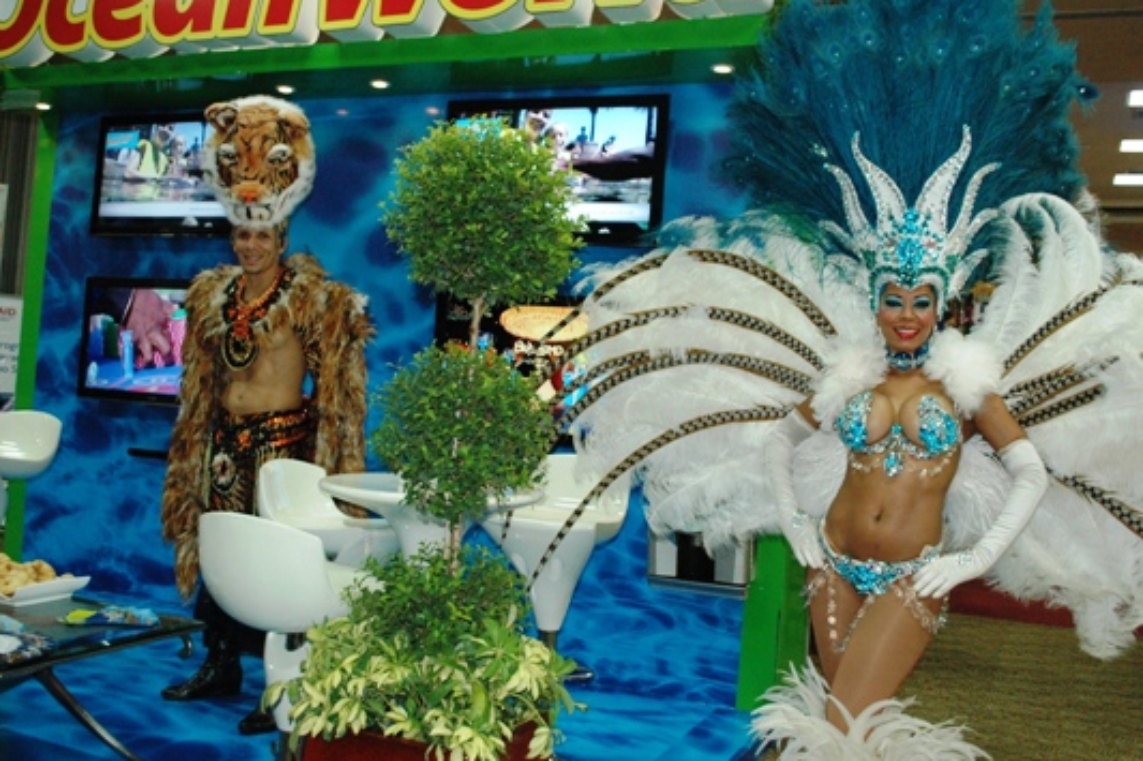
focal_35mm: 36
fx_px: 1143
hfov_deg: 53.1
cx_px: 551
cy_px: 309
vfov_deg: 36.7
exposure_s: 1/60
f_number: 4
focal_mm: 20
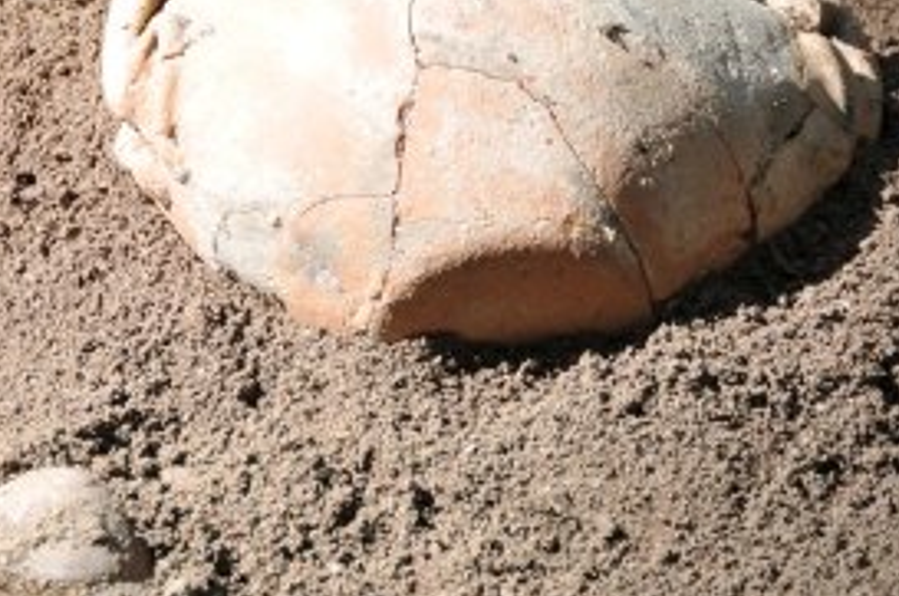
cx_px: 553
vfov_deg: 1.9
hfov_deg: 2.9
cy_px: -5
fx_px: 17524
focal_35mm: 703
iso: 200
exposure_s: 1/250
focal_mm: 200
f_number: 7.1
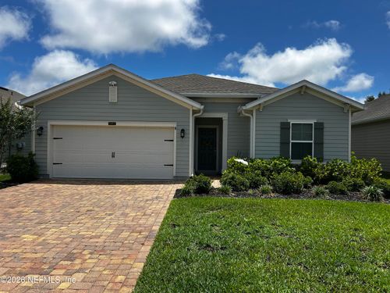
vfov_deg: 53.1
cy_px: 146
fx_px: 293
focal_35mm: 26
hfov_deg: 67.3
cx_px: 195
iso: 50
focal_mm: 5.7
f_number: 1.5
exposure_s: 1/6579
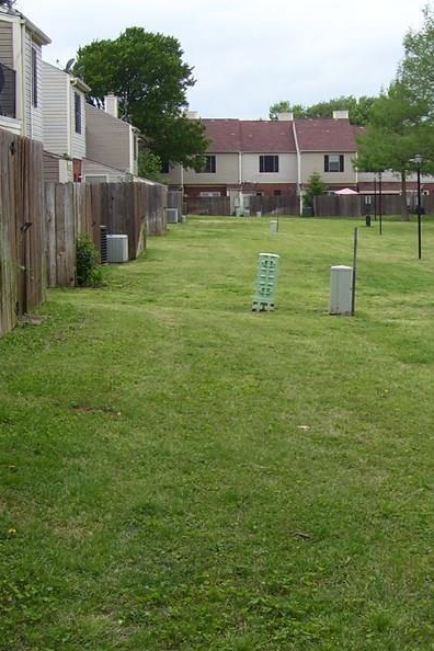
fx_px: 1103
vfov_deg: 32.8
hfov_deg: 21.6
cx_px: 419
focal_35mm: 61
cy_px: 258
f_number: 4.8
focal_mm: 5.6
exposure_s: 1/250
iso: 80
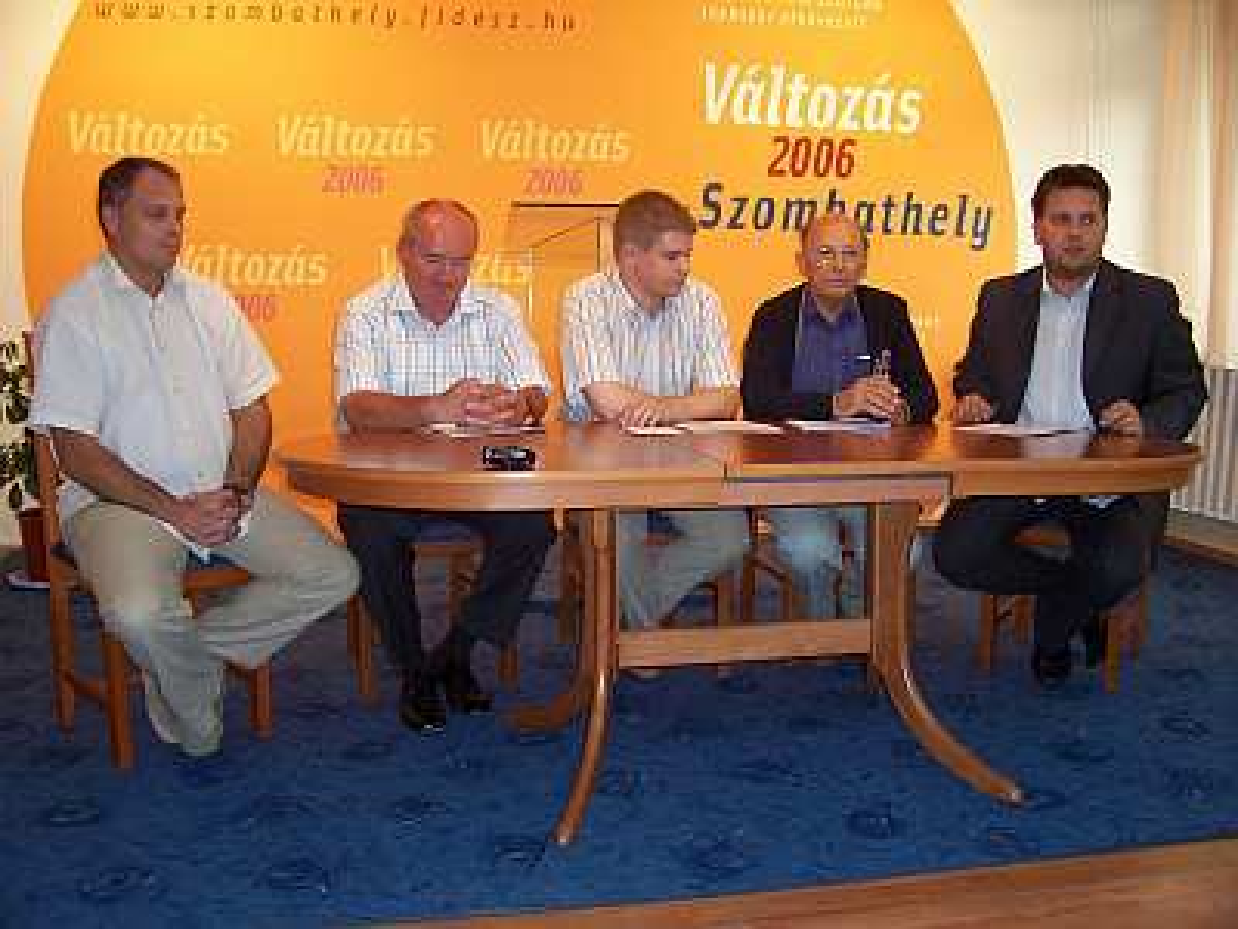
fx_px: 1216
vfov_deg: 41.8
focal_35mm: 34
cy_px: 464
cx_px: 619
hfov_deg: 54.0
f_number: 2.7
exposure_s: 1/60
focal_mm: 5.6
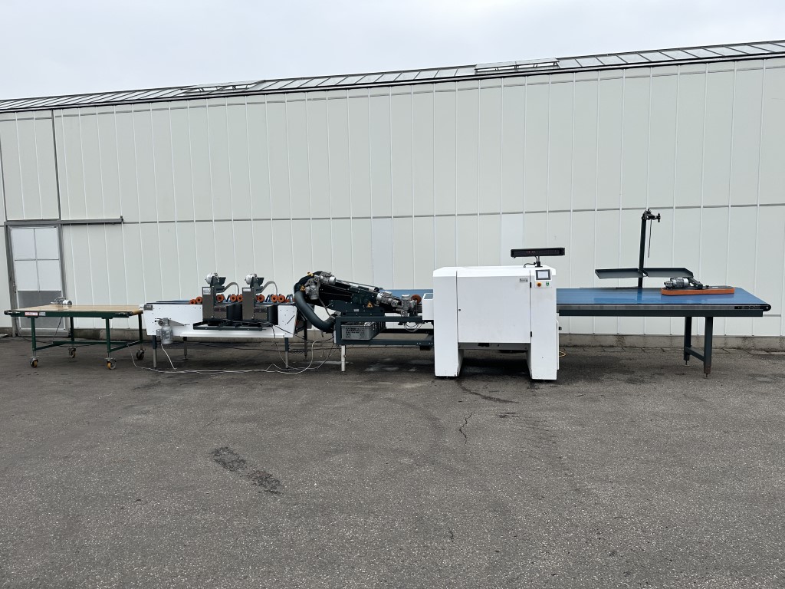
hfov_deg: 71.6
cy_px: 294
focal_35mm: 24
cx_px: 392
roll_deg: +1.5
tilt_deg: -4.4
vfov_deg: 56.8
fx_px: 544
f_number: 1.78
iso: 80
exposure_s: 1/1227
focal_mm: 6.86
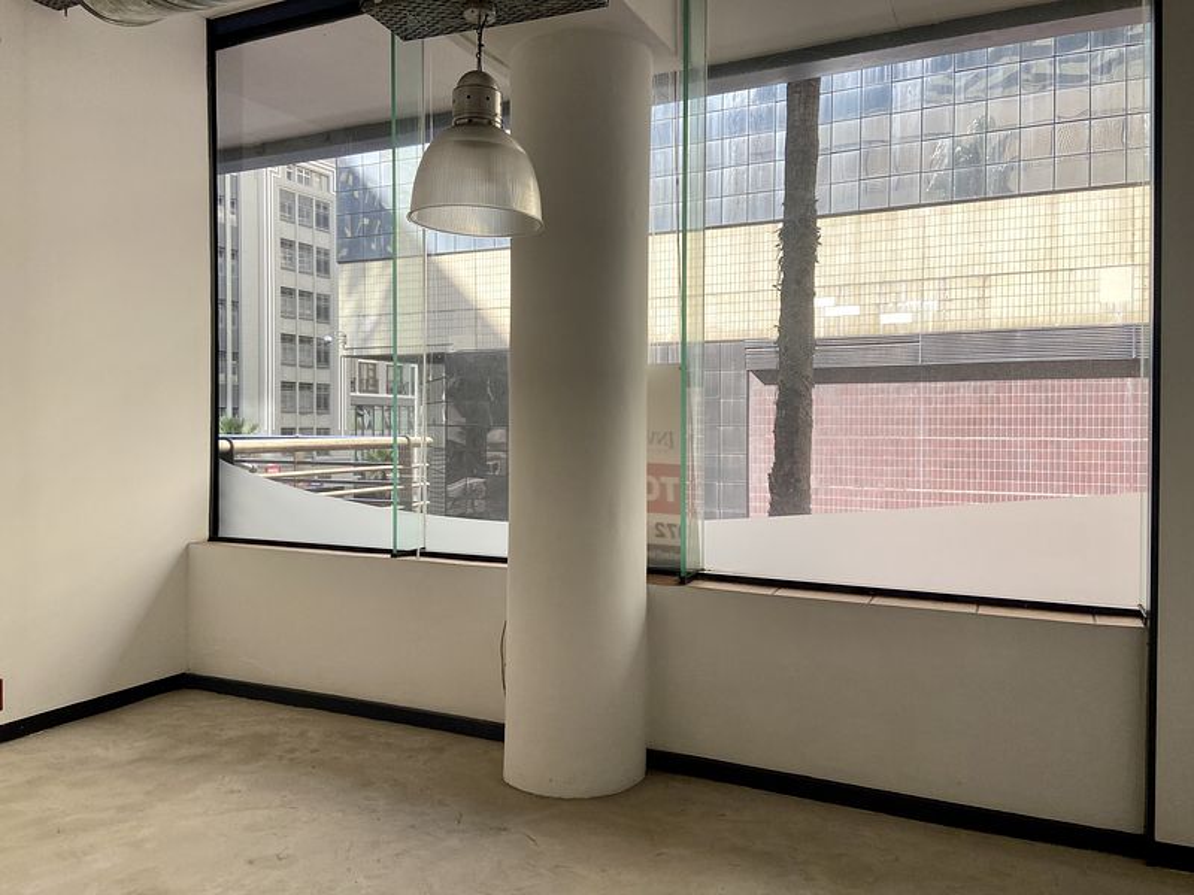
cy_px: 448
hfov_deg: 67.3
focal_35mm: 26
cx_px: 597
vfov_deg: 53.1
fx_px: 897
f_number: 1.8
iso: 32
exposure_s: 1/487
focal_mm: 4.25
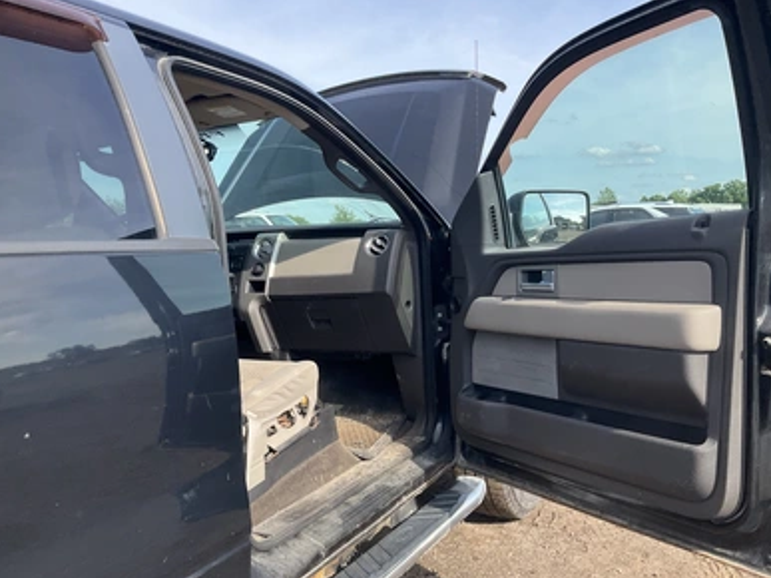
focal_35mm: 30
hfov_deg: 60.0
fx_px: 668
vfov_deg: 46.8
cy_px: 297
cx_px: 390
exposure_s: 1/574
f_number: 1.8
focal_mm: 3
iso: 25
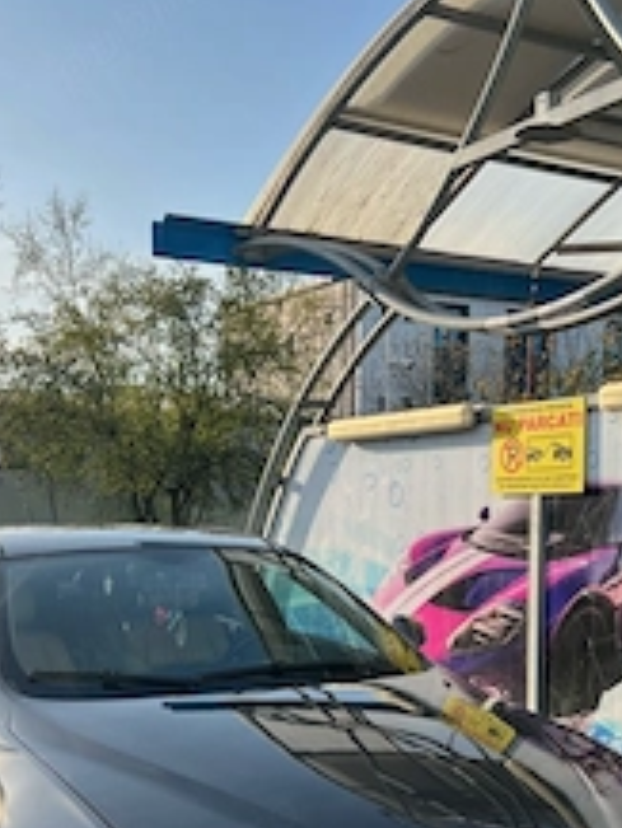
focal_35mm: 48
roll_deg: -0.6
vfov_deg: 38.4
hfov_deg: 30.2
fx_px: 1149
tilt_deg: -7.0
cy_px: 637
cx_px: 252
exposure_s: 1/2762
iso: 50
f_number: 1.5
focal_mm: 5.7
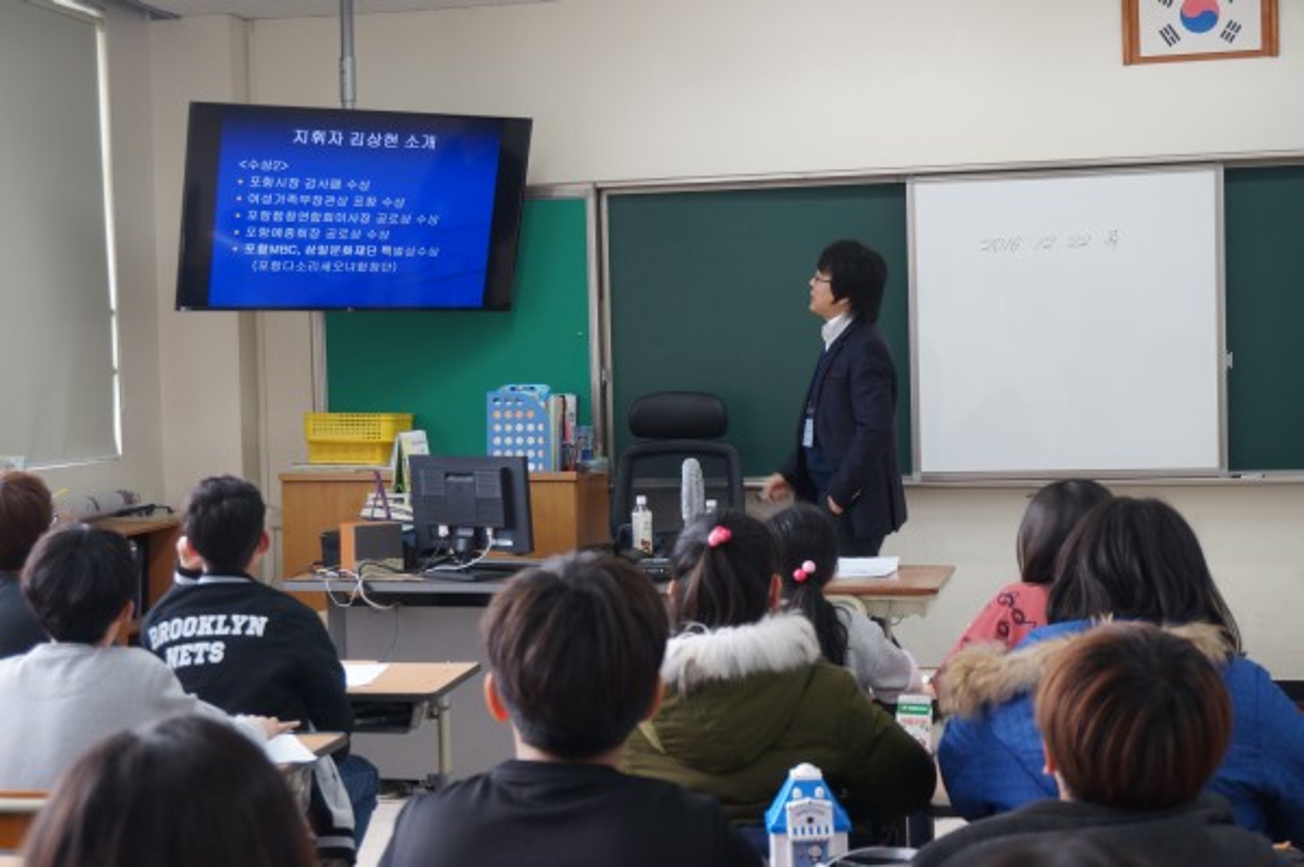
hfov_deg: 36.9
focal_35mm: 54
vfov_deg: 25.0
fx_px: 1954
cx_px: 652
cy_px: 434
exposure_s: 1/50
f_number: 5.6
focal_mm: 36
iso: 400
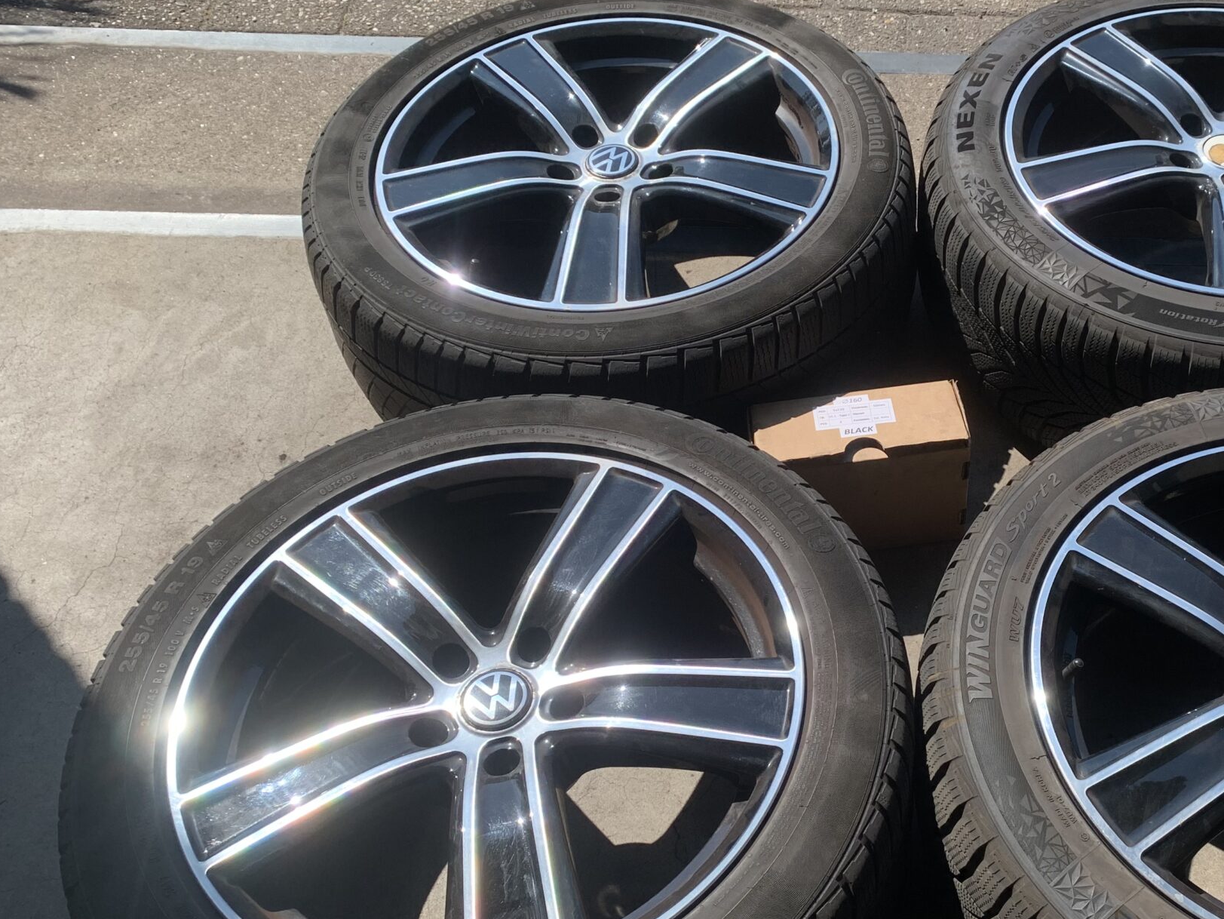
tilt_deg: -50.5
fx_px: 1450
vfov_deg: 35.1
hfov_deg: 44.6
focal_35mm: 41
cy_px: 490
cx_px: 874
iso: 25
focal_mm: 4.25
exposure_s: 1/1250
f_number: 1.8
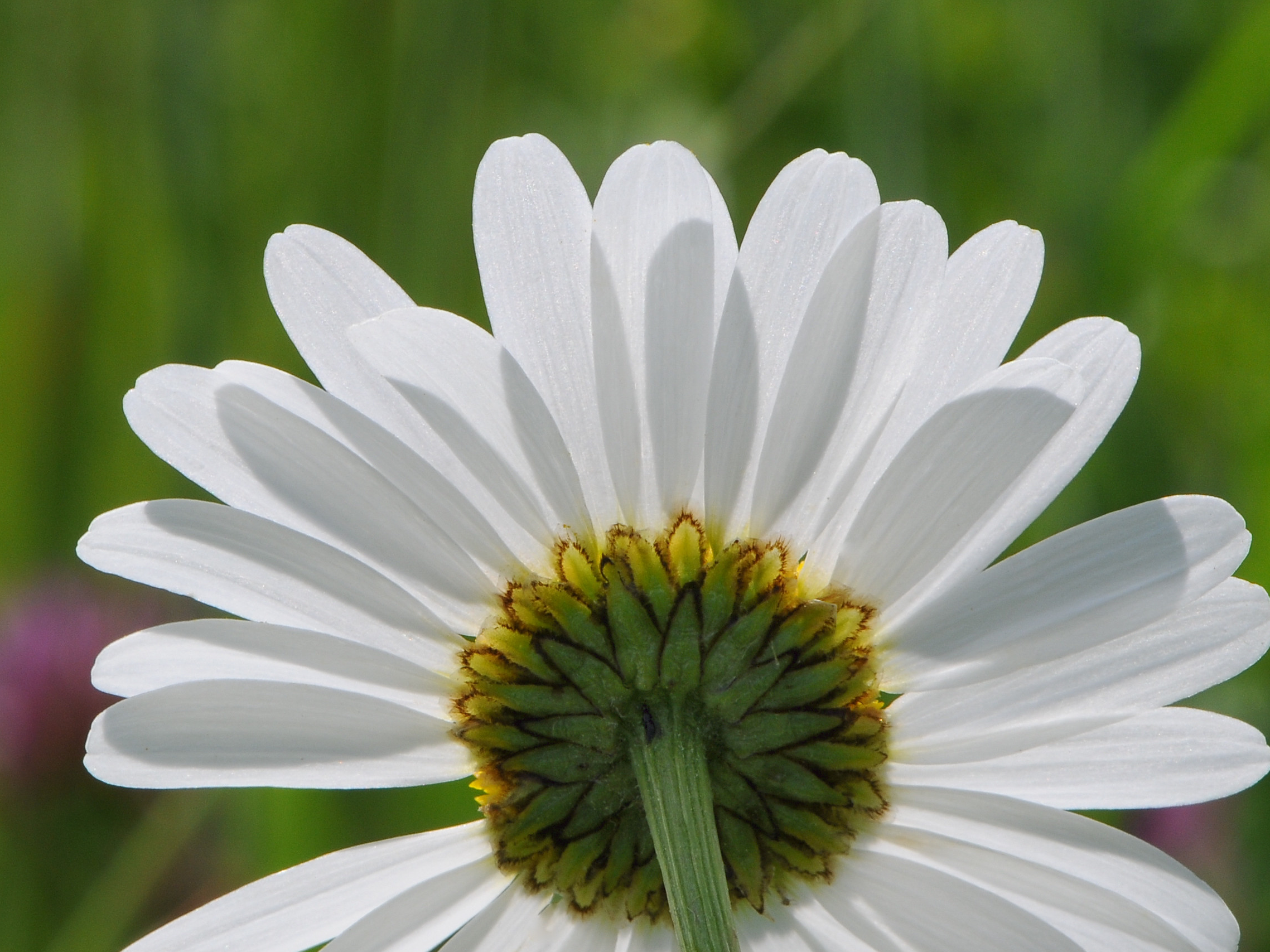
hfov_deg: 7.0
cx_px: 520
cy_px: 650
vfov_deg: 5.2
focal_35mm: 285
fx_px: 10451
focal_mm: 105
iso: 200
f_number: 16
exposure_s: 1/160
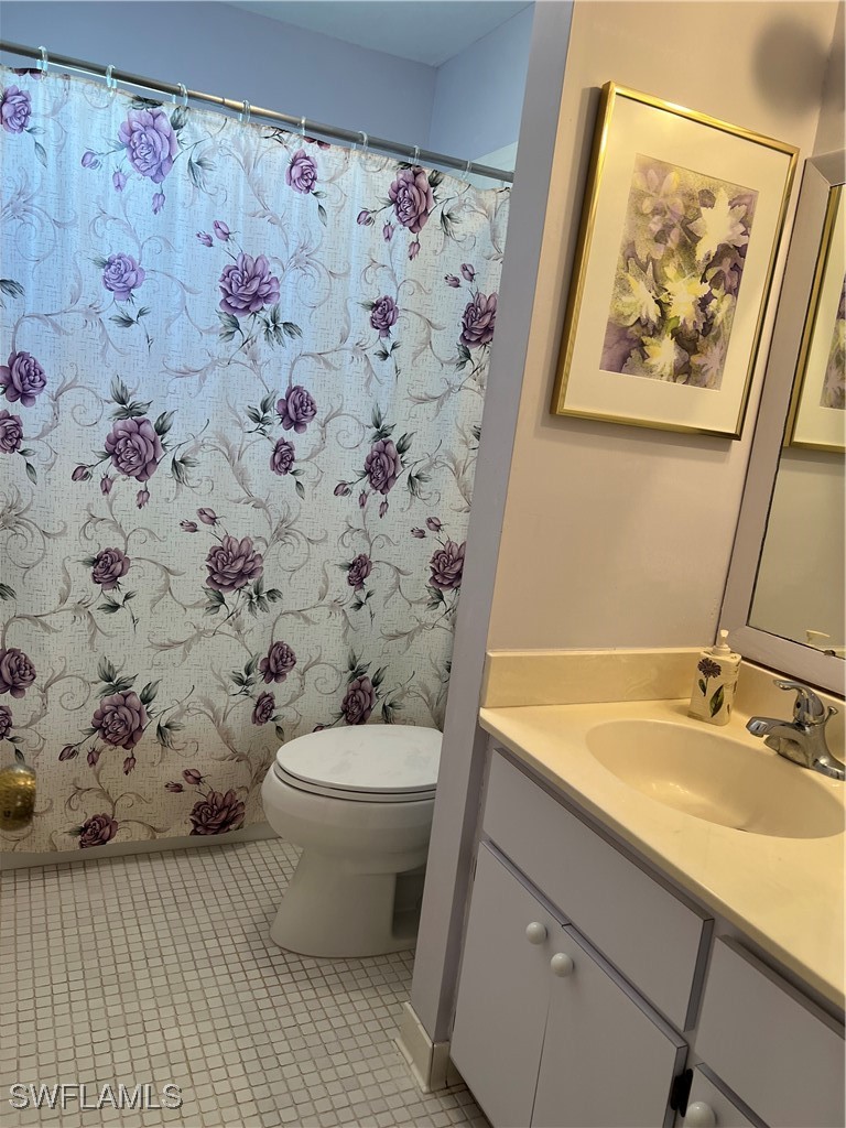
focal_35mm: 26
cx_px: 423
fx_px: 847
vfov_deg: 67.3
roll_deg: -7.6
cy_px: 564
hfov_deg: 53.1
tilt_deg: -6.7
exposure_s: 1/120
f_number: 1.5
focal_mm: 5.7
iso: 80
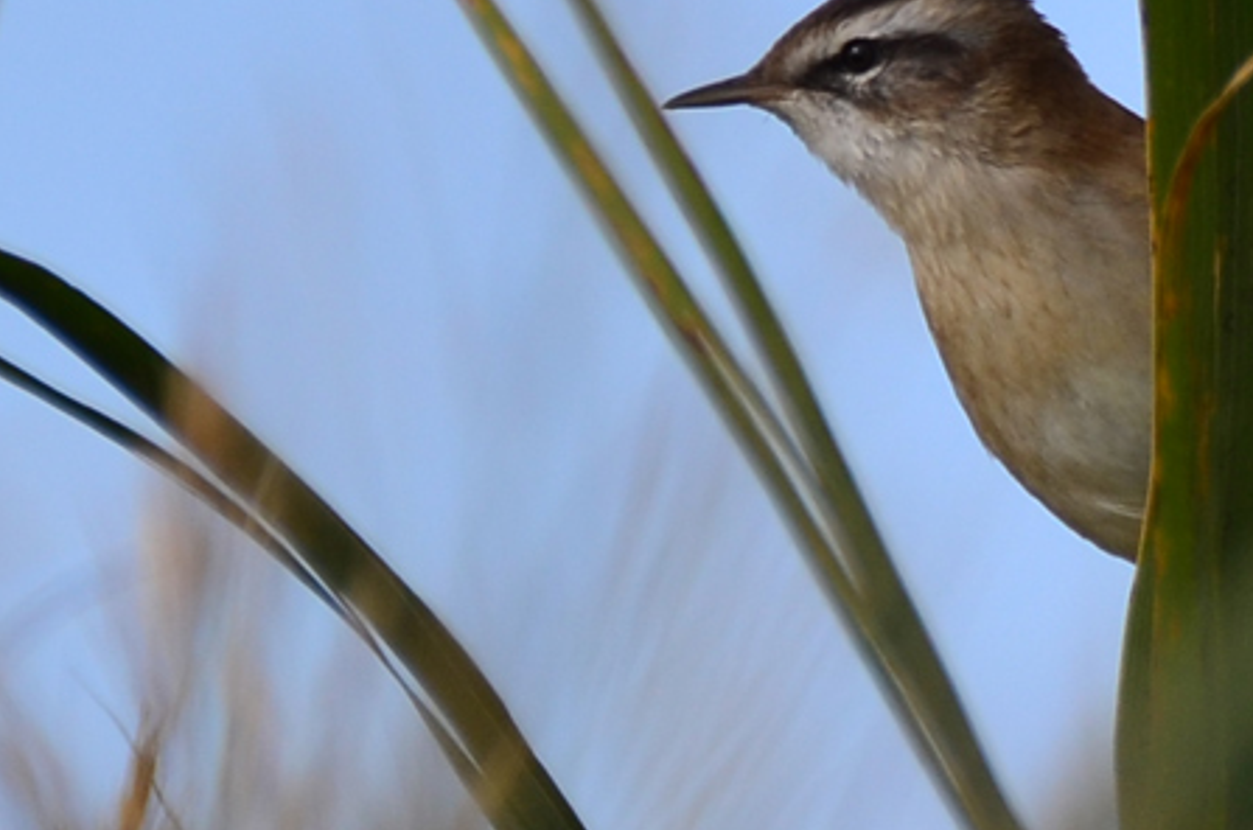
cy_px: 346
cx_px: 1110
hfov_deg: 1.0
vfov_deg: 0.6
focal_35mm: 2116
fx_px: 73491
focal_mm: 600
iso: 200
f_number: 6.3
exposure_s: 1/800
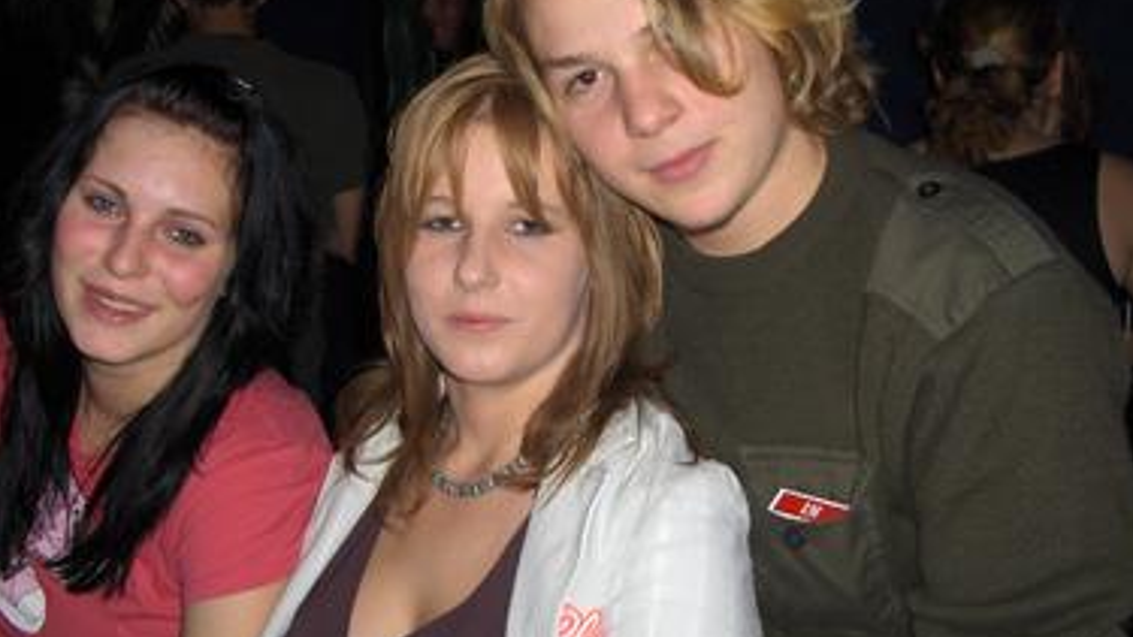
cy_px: 320
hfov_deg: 42.7
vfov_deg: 24.9
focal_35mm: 48
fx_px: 1442
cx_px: 468
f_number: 2.6
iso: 100
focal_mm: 5.8
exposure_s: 1/60
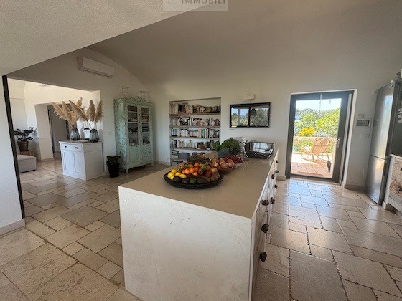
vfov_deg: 81.7
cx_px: 195
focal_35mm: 15
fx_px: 174
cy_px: 148
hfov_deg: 98.1
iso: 100
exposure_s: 1/99
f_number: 2.2
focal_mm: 2.22
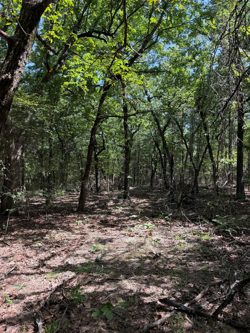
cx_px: 125
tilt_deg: +2.2
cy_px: 166
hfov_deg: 56.8
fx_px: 231
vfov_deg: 71.6
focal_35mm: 24
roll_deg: -3.0
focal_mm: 6.76
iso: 80
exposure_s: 1/461
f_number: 1.78
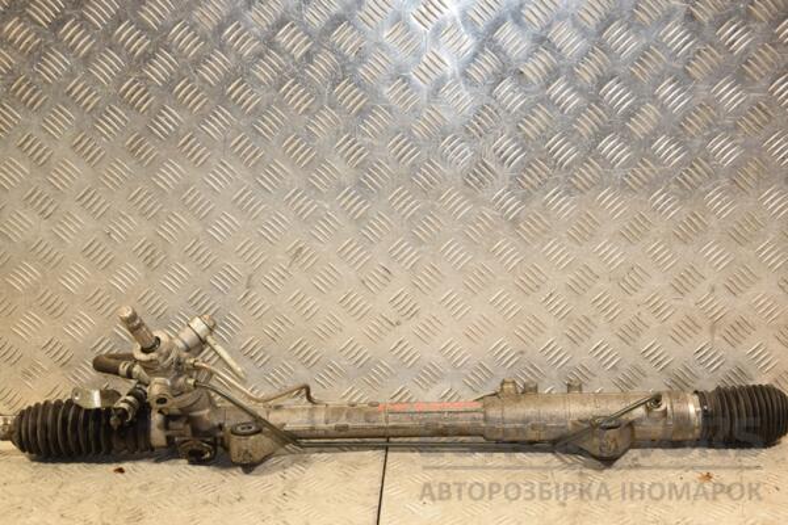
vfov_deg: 25.8
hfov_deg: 37.9
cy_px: 262
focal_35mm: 52
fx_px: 1149
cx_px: 394
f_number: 5
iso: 800
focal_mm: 35
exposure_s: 1/200
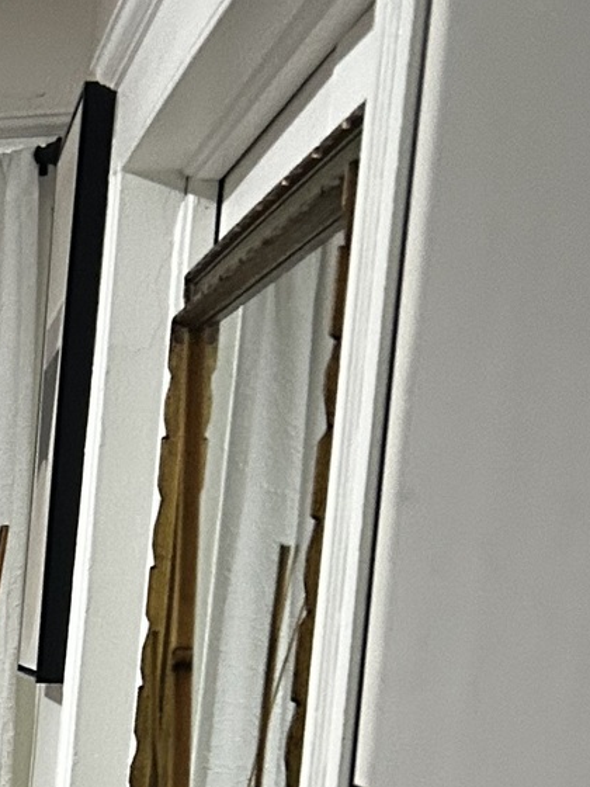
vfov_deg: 17.1
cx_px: -524
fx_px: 2432
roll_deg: -1.4
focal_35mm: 107
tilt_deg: -10.5
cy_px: 1078
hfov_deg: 12.5
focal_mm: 5.7
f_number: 1.5
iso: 400
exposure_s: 1/60
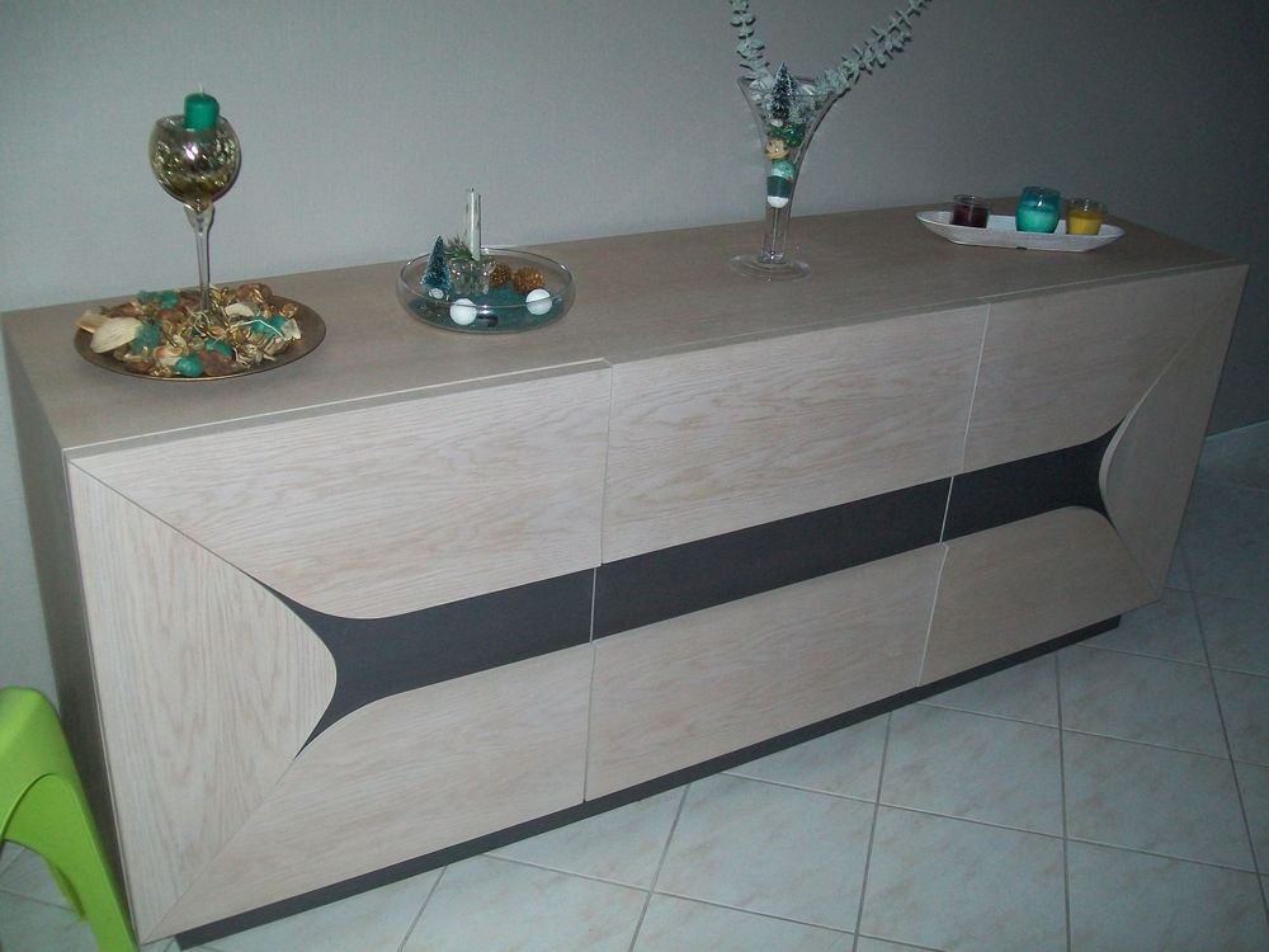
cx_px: 634
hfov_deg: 51.4
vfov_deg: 39.7
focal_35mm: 36
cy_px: 476
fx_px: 1320
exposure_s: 1/60
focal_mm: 6
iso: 160
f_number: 2.7
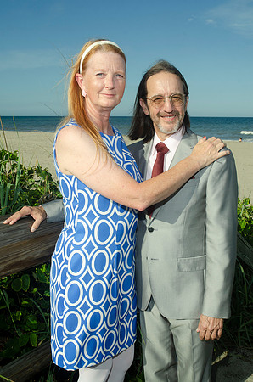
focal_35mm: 40
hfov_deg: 32.9
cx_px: 126
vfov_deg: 48.0
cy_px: 191
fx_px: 429
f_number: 10
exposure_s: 1/250
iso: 100
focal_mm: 27
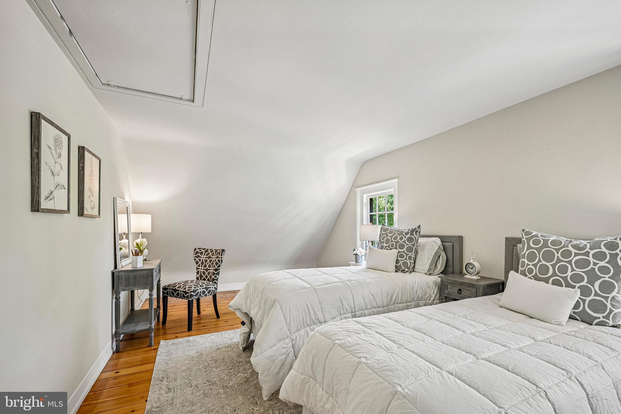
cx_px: 310
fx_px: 276
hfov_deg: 96.7
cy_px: 207
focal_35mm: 16
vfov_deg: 73.7
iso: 800
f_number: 8
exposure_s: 1/50
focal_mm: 16
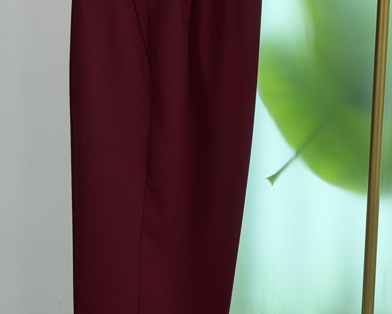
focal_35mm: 123
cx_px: 164
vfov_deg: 12.5
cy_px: 176
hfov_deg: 15.6
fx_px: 1427
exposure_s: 1/200
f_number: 1.78
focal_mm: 6.76
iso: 64
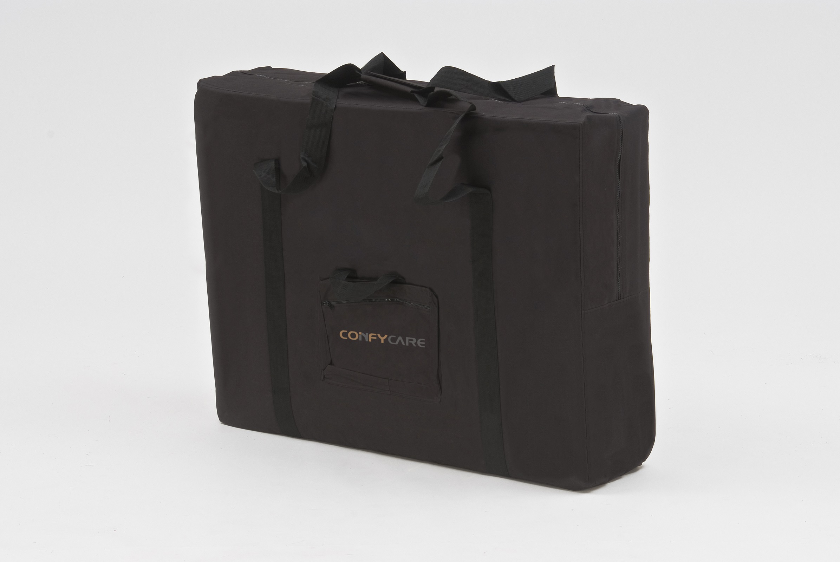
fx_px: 2803
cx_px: 420
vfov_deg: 11.5
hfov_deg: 17.0
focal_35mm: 120
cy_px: 281
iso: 100
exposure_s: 1/160
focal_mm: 80
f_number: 14
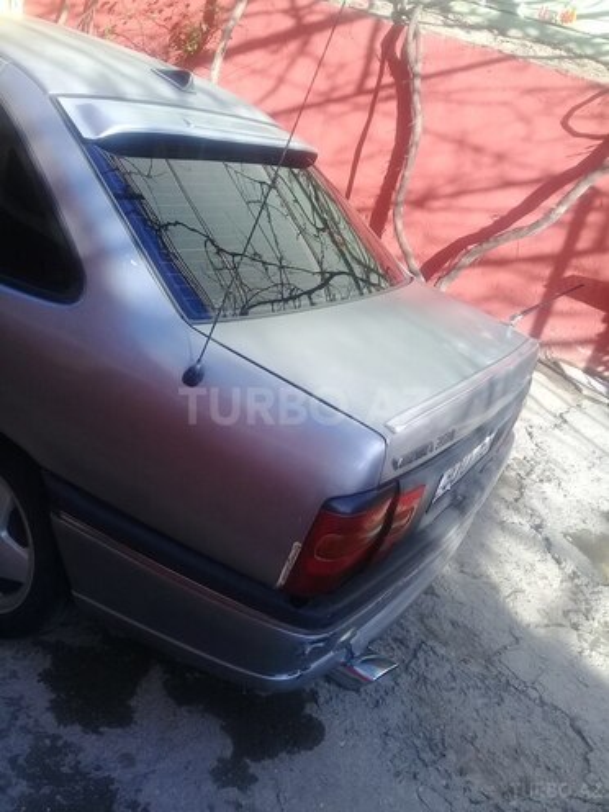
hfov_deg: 45.4
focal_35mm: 31
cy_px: 406
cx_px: 304
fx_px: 727
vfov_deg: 58.4
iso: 50
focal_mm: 3.3
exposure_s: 1/300
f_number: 2.2
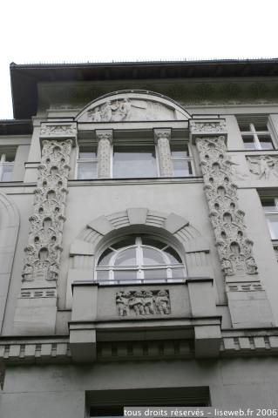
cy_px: 209
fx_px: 609
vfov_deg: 37.9
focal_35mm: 52
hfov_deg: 25.7
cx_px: 139
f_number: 5.6
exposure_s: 1/50
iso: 100
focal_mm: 35
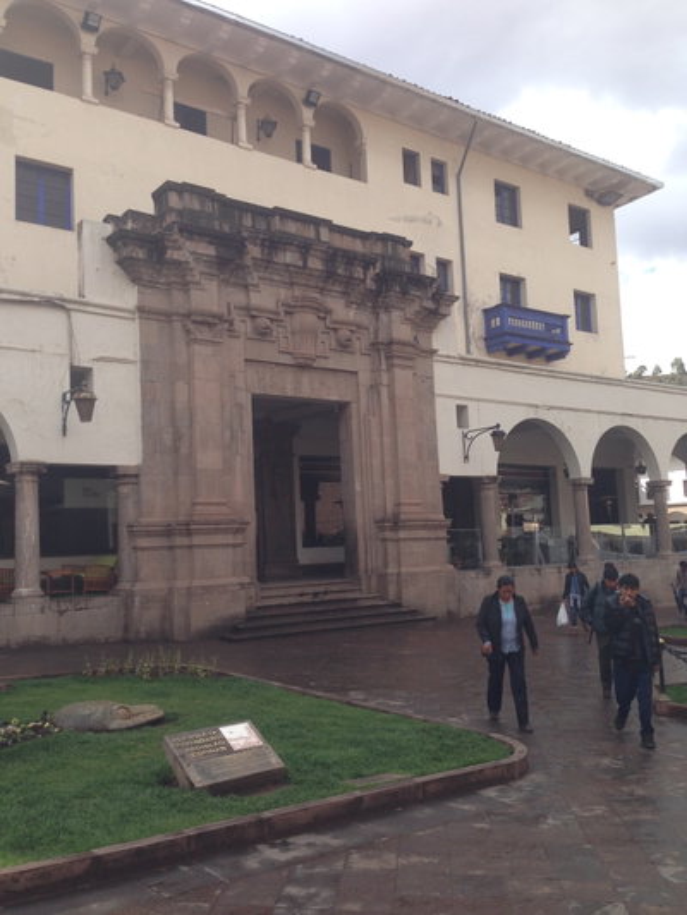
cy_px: 458
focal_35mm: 33
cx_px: 344
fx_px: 873
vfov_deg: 55.3
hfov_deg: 43.0
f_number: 2.4
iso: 50
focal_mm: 4.12
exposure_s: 1/553
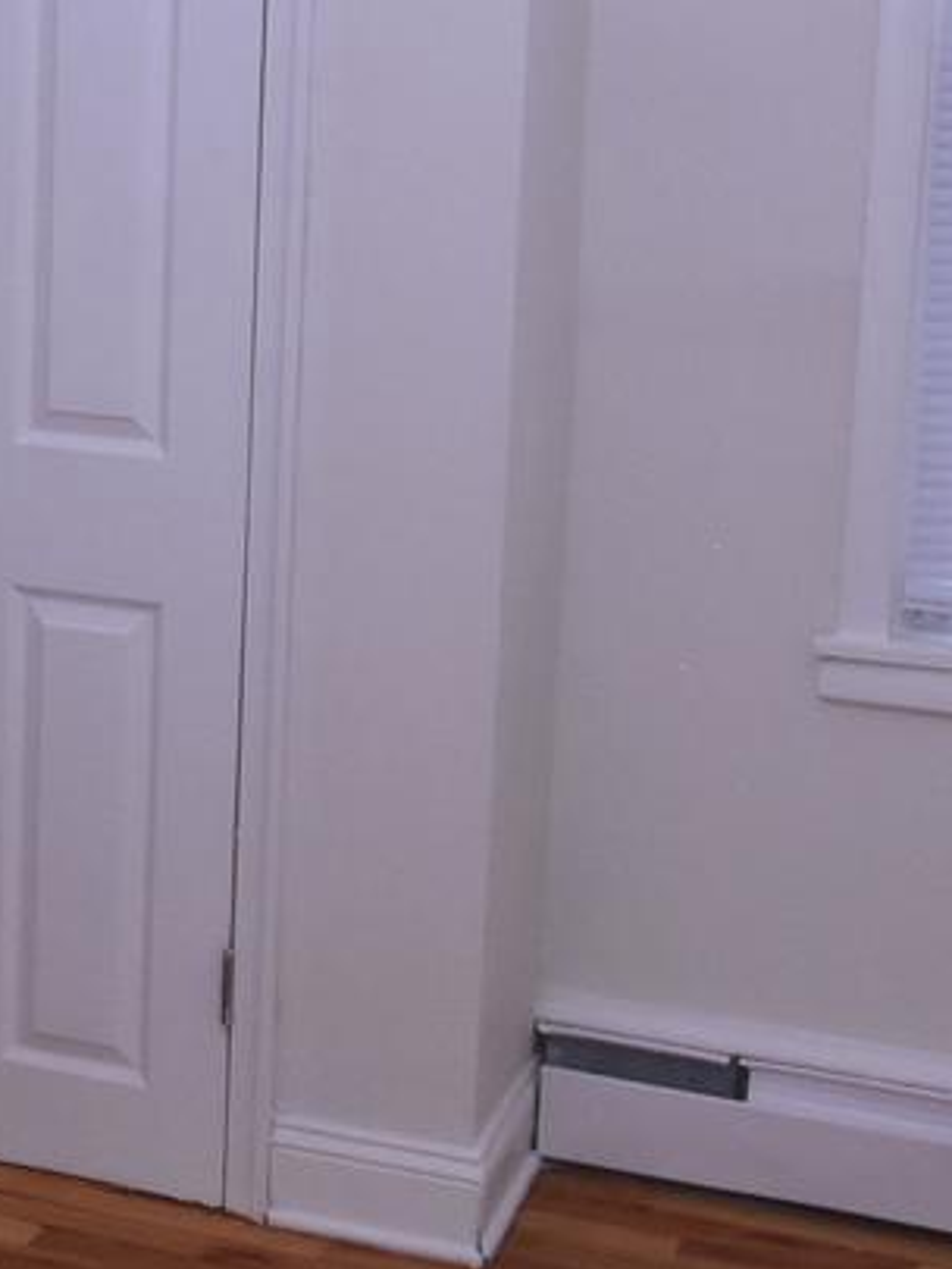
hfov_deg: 19.6
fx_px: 2675
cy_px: 235
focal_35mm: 73
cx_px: 27
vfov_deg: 26.1
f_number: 13
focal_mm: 10
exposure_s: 1/60
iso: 900
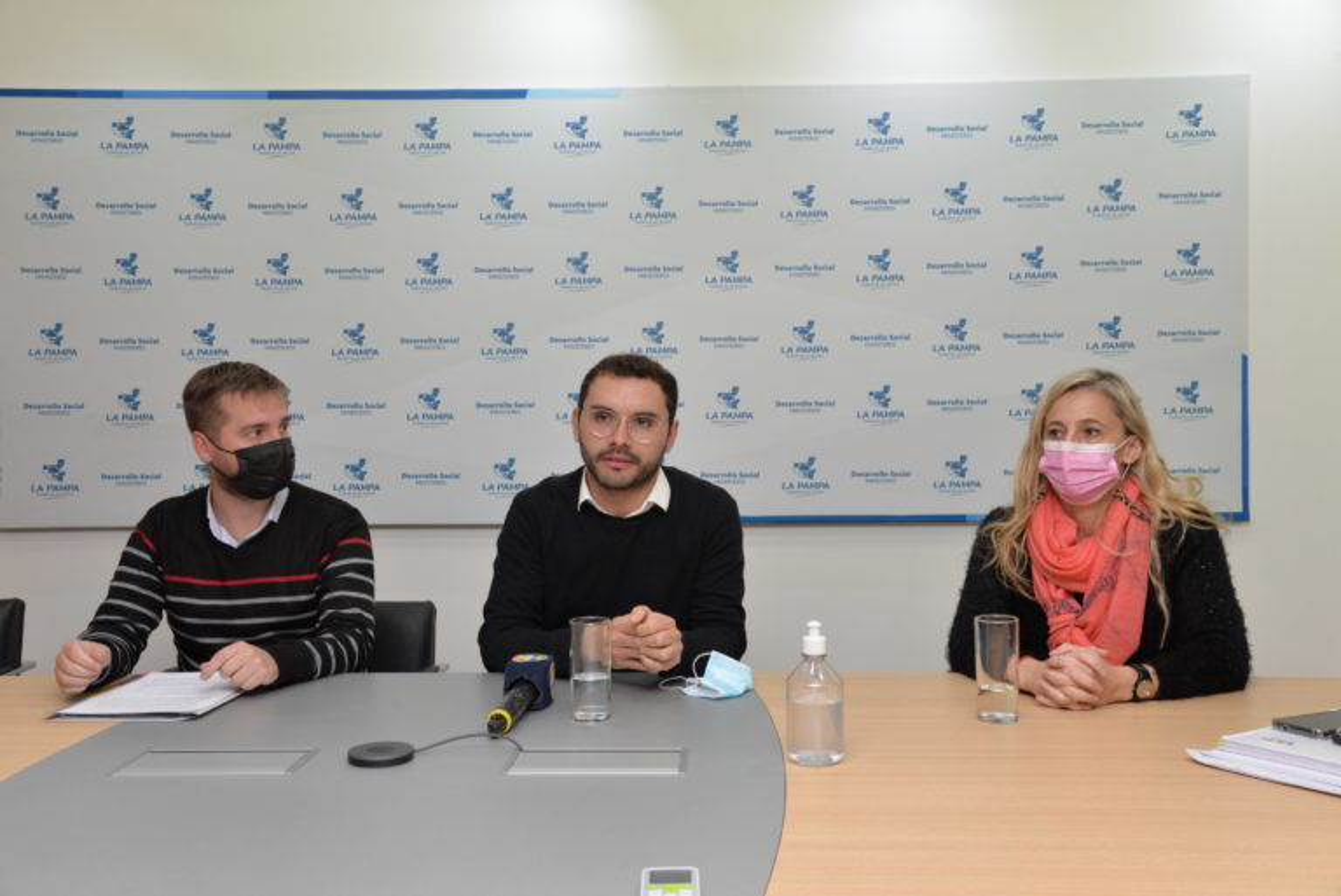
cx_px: 670
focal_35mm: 38
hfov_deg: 50.7
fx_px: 1416
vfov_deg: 35.1
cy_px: 448
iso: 2000
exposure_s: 1/200
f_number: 7.1
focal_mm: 38
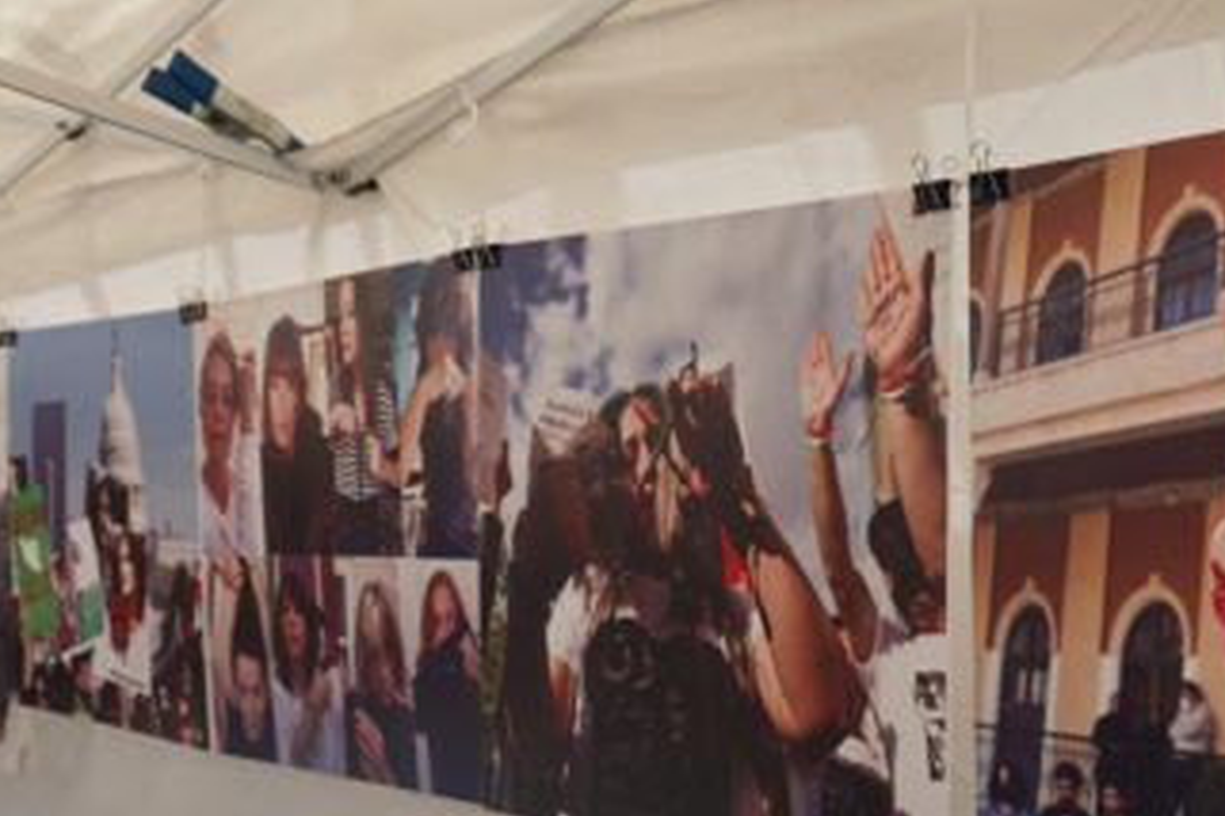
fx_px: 1973
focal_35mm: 58
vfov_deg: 23.0
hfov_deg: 34.3
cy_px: 667
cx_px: 767
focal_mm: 21
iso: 100
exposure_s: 1/400
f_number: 5.6
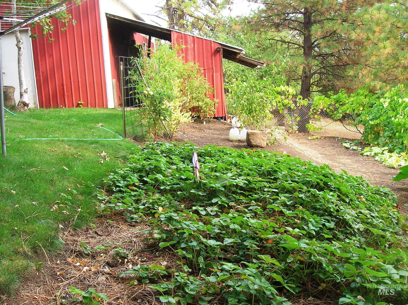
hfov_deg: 54.0
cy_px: 152
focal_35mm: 34
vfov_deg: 41.7
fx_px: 400
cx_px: 204
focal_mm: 5.7
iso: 50
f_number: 4.9
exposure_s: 1/35.8
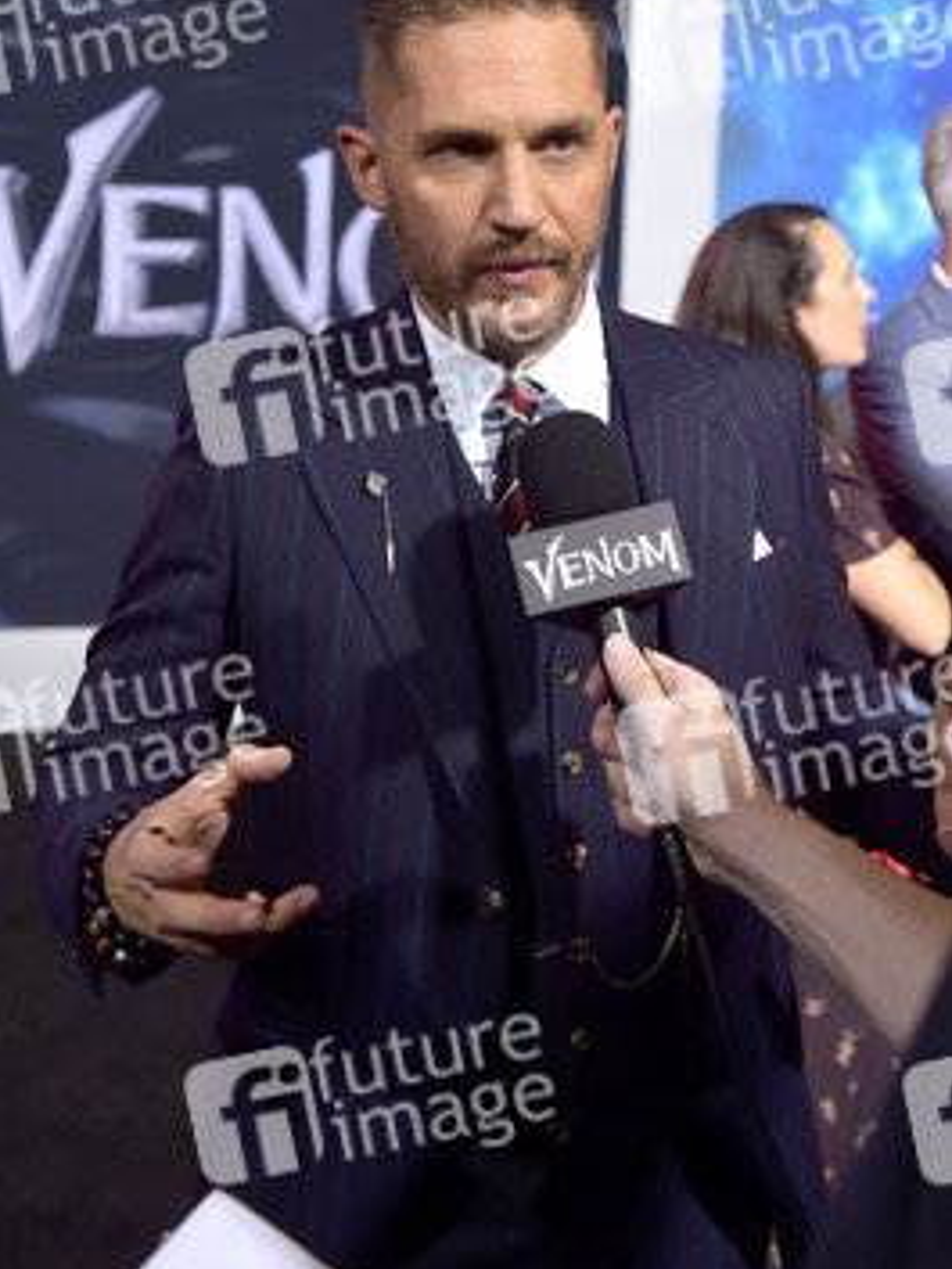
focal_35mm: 49
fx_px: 1796
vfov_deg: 38.8
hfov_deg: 29.7
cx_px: 476
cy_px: 561
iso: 800
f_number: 4
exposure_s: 1/200
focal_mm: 45
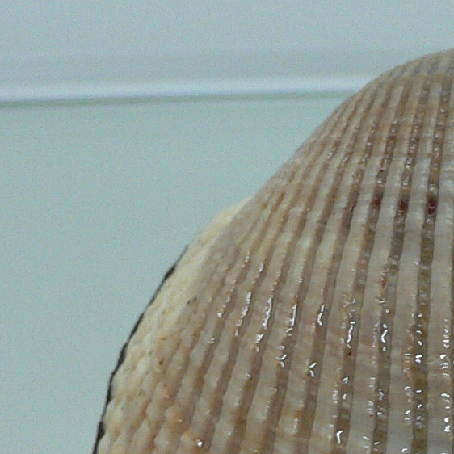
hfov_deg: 15.0
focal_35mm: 111
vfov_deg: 15.3
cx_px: 578
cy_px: 502
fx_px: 1647
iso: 100
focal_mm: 4.6
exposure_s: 1/60
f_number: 2.8
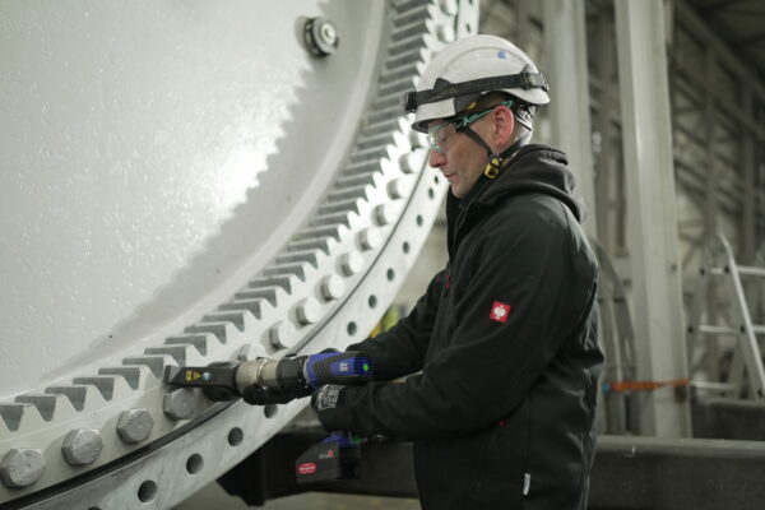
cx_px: 382
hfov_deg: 54.4
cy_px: 255
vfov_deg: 37.9
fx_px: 744
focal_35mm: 35
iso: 800
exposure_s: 1/125
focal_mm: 35
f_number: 1.4
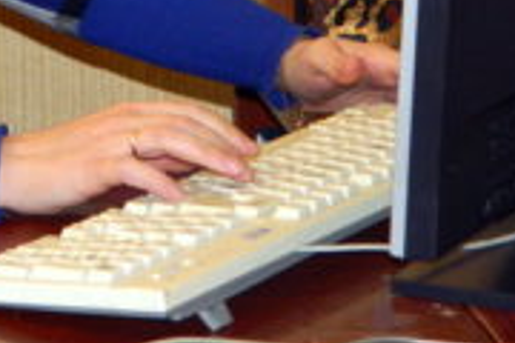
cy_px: -172
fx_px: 3476
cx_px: -103
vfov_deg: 5.6
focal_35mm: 243
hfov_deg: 8.4
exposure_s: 1/50
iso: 200
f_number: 4.2
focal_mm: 15.1
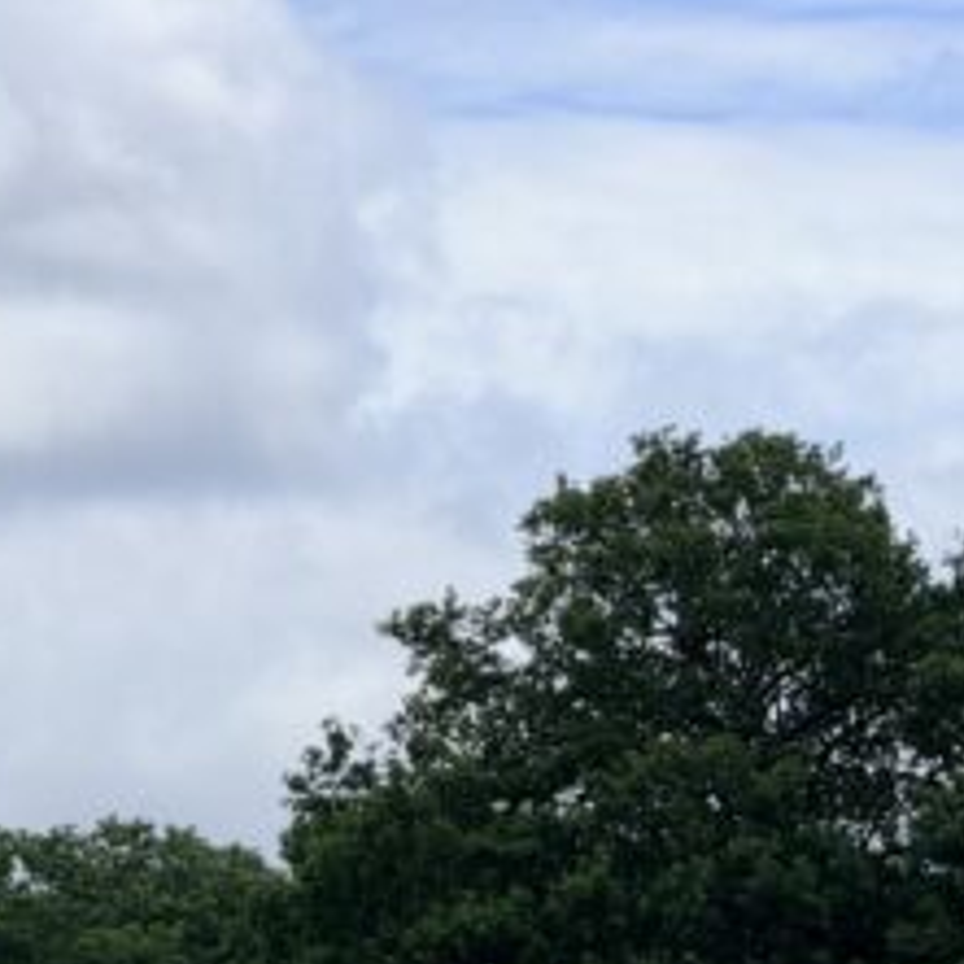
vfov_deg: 4.3
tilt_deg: +3.4
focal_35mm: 409
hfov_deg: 4.2
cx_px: -1038
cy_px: 685
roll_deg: +0.3
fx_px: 12886
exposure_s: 1/1033
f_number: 2.8
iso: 20
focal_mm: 16.89
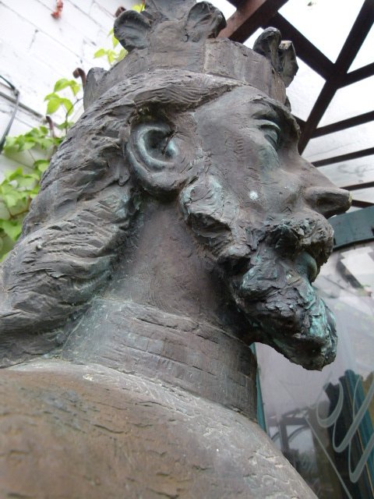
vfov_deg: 69.4
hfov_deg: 54.9
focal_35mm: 25
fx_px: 360
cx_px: 187
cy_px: 250
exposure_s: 1/80
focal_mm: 4.5
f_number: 2.8
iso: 100
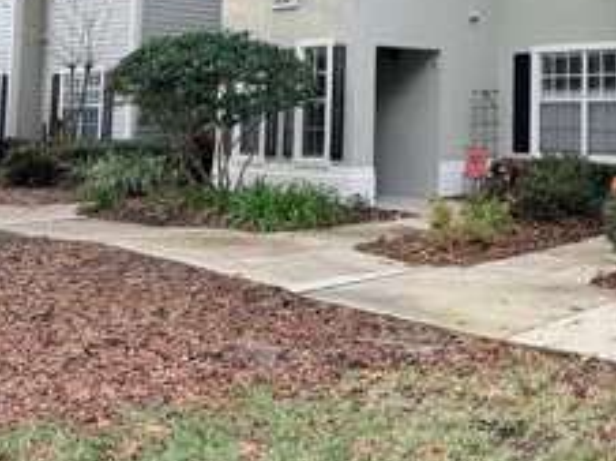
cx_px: 578
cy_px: 14
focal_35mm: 51
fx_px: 907
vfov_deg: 27.1
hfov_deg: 34.9
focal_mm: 6.76
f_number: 1.78
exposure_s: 1/314
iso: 80
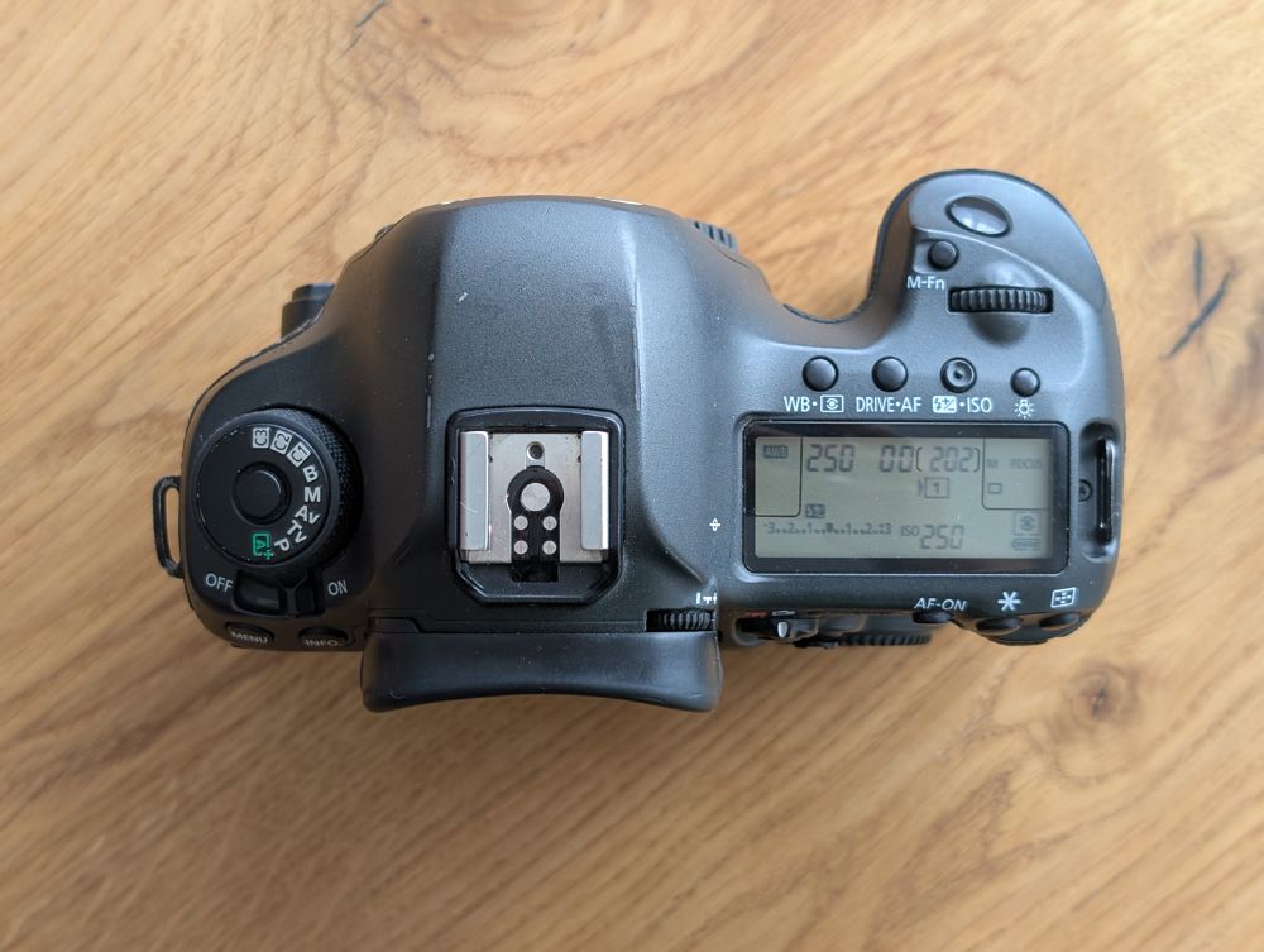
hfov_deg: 38.9
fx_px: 1792
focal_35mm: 49
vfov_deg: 29.7
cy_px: 476
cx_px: 632
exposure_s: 1/36.2
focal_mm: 6.9
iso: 120
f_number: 1.68
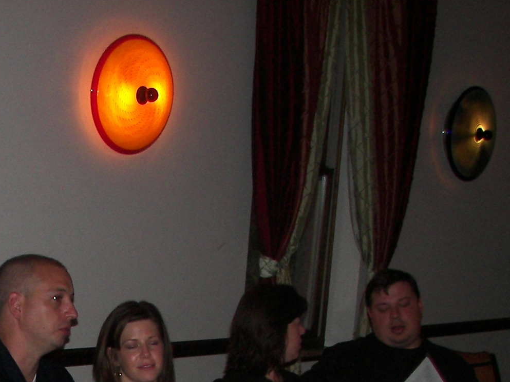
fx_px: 1385
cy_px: 491
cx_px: 58
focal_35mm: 94
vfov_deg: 15.0
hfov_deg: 20.5
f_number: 2.8
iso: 100
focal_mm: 6
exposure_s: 1/30
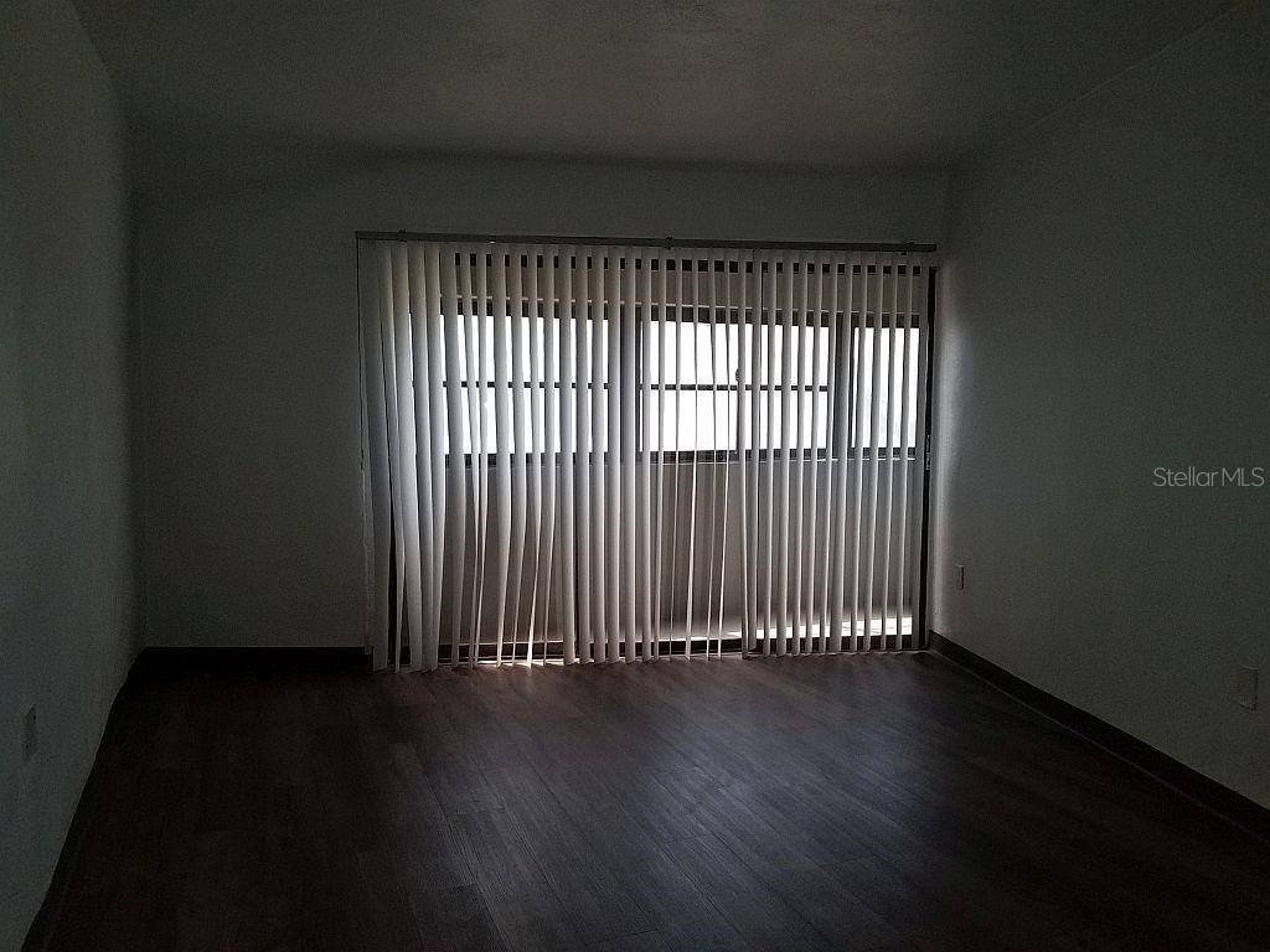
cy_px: 476
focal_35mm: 26
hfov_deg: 67.3
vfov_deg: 53.1
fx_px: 954
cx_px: 635
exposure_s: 1/60
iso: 125
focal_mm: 4.2
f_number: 1.7
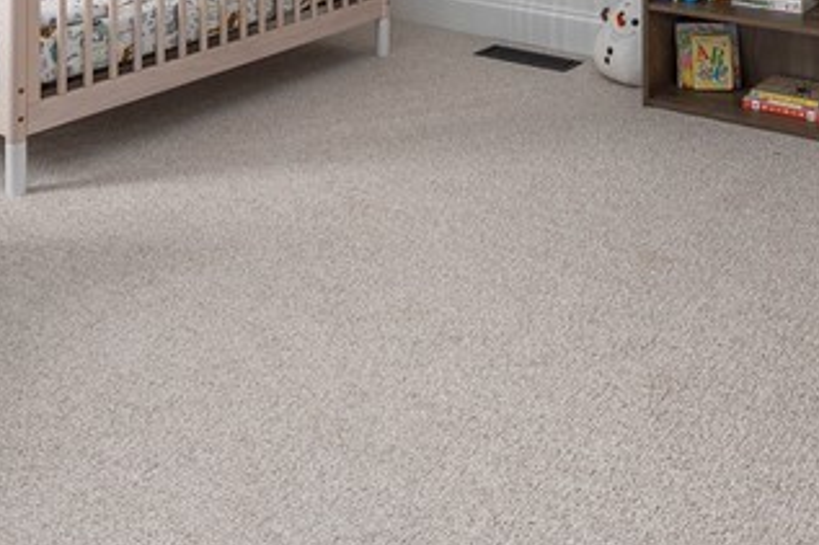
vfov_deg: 23.5
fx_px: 1091
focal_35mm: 48
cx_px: 386
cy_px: -231
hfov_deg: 41.1
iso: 100
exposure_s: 1/60
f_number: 9
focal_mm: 14
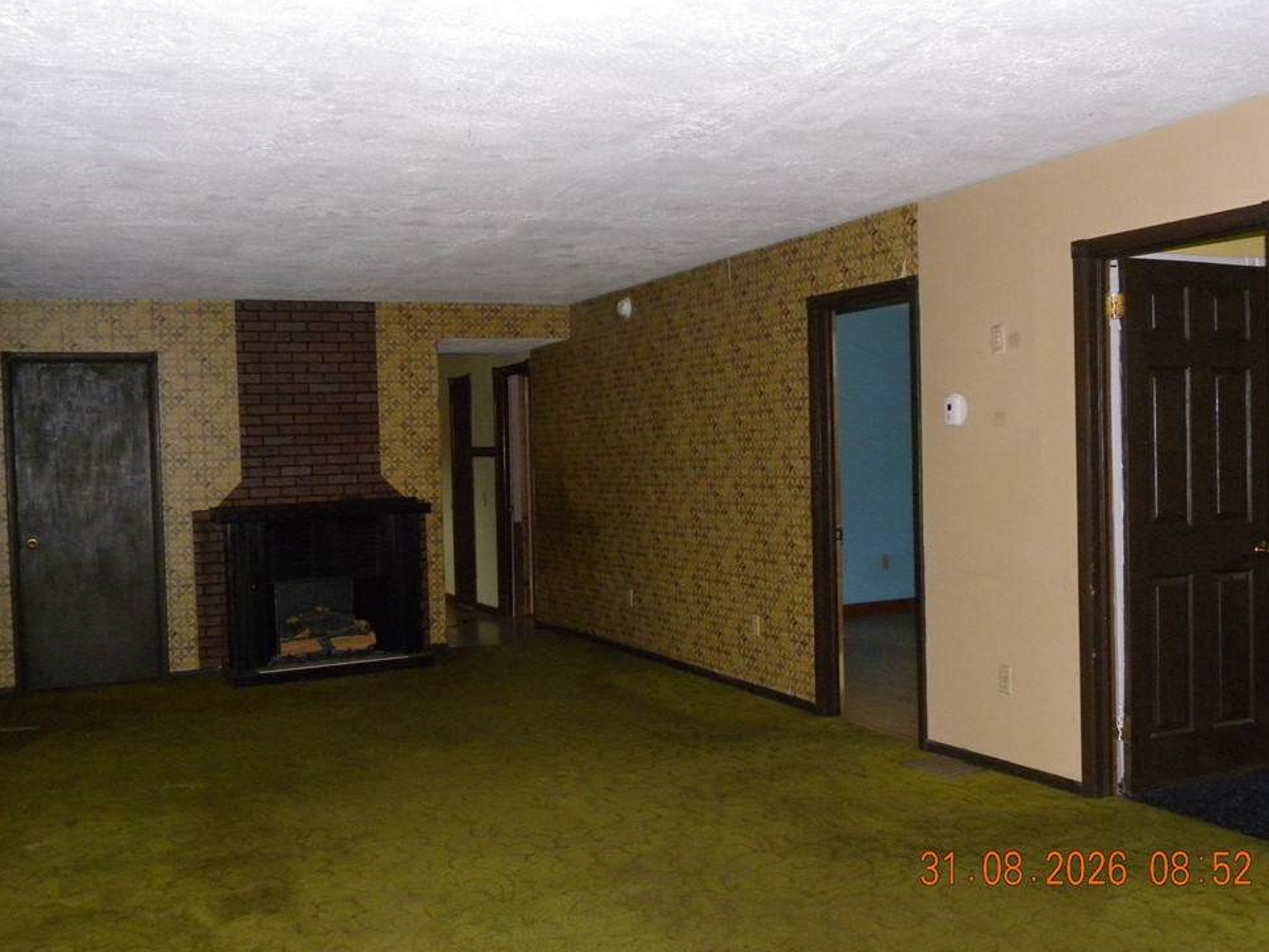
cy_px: 468
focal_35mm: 35
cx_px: 660
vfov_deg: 40.7
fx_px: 1283
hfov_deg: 52.6
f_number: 2.8
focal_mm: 5.9
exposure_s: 1/30
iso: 400
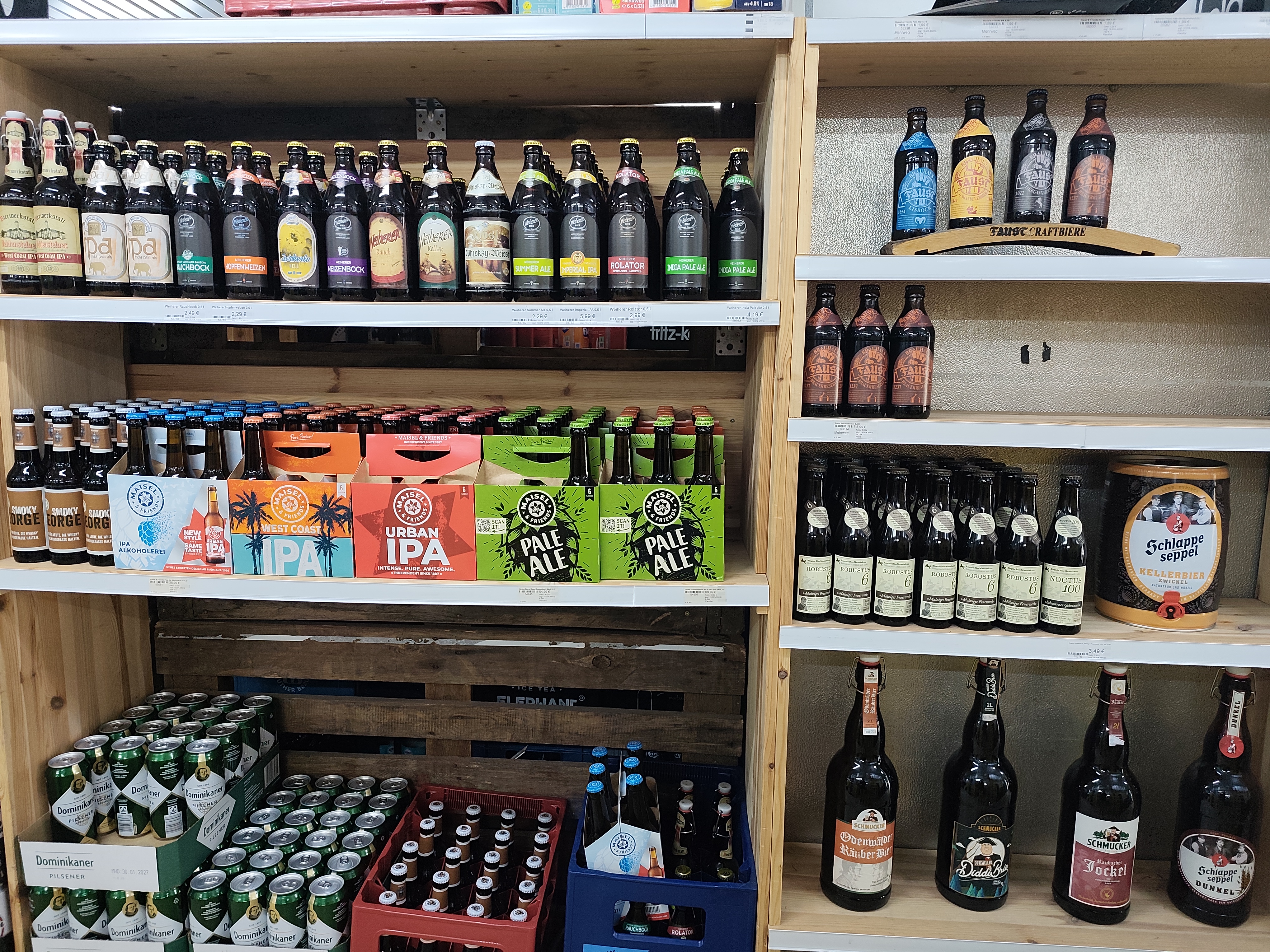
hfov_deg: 73.9
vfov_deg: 58.9
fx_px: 844
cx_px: 635
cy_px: 476
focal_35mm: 23
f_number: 1.65
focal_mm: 6.19
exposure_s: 1/33.3
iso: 640
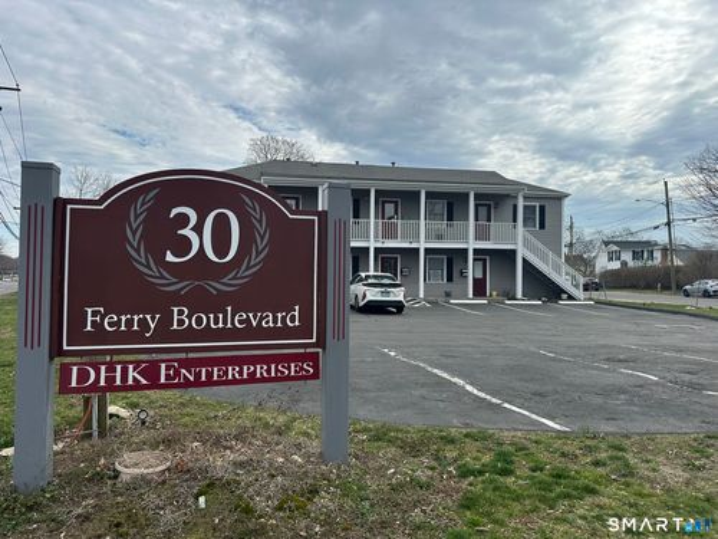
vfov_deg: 56.8
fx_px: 498
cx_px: 359
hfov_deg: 71.6
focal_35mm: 24
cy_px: 270
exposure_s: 1/5263
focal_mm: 6.86
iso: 80
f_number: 1.78
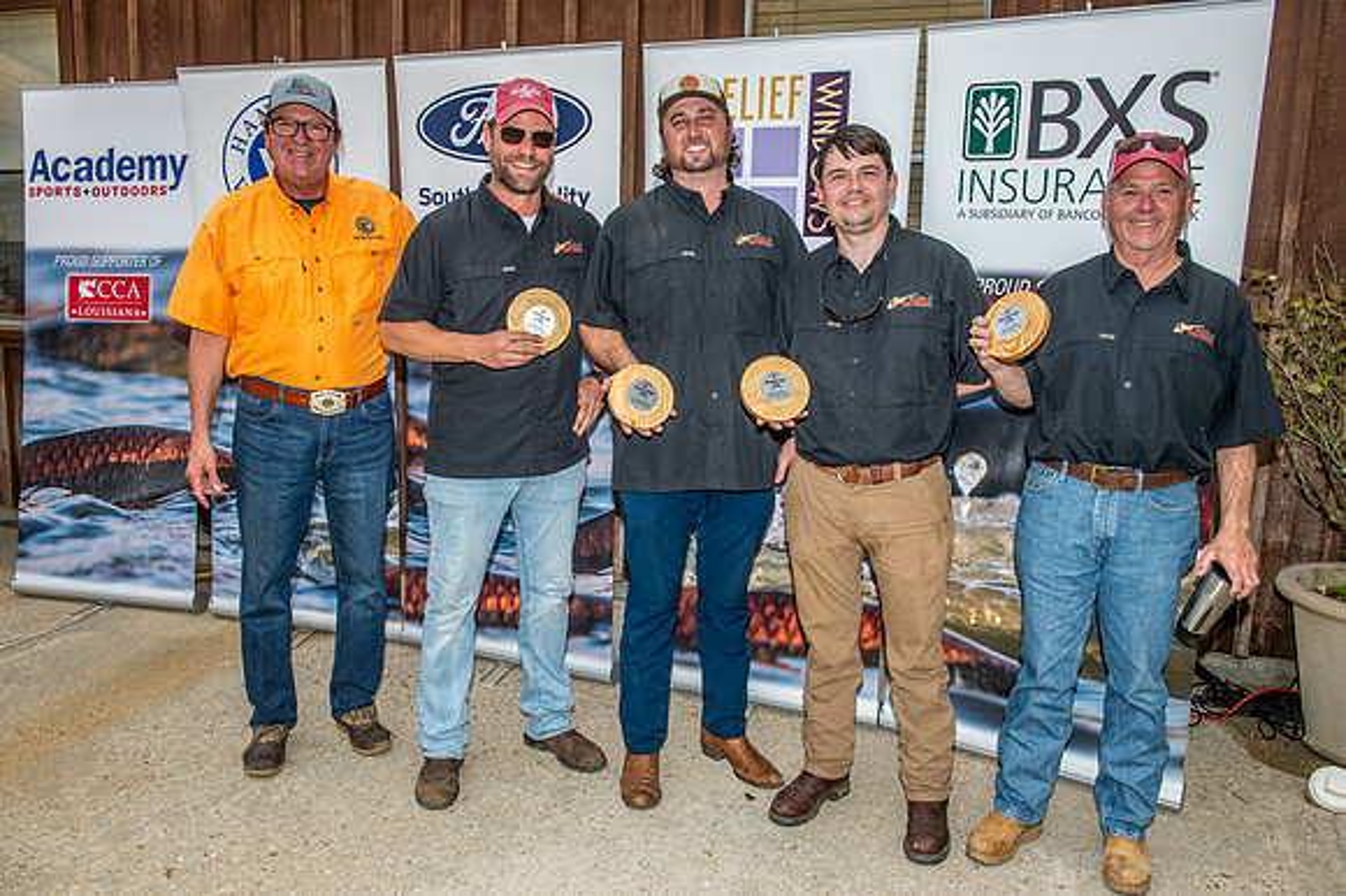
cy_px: 448
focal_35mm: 29
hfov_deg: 63.7
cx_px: 673
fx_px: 1084
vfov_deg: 44.9
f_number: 6.3
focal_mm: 29
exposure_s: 1/200
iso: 160
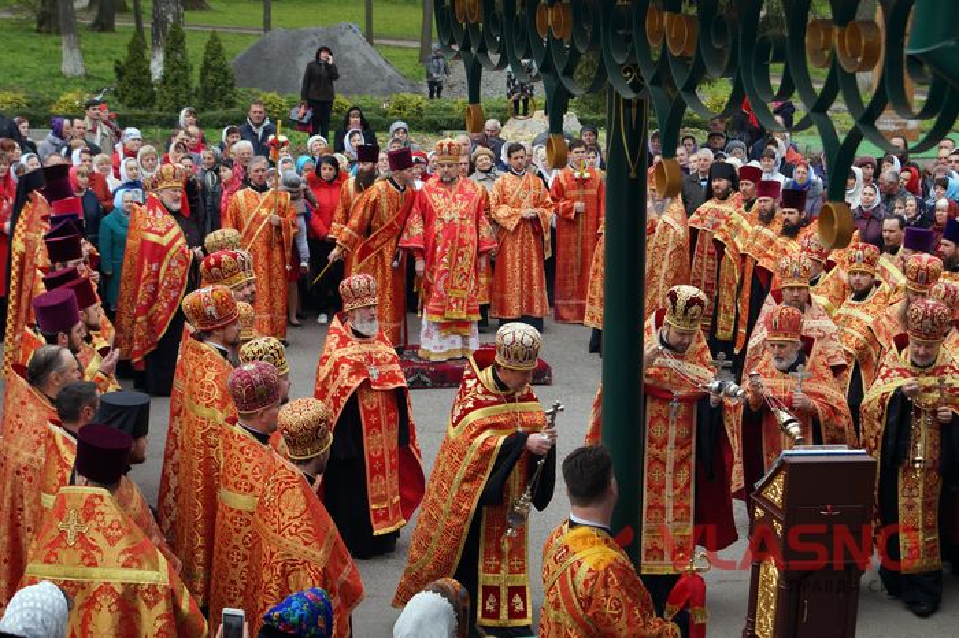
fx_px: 1997
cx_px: 480
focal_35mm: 75
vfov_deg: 18.2
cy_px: 319
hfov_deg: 27.0
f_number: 5.6
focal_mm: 50
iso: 160
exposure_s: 1/160
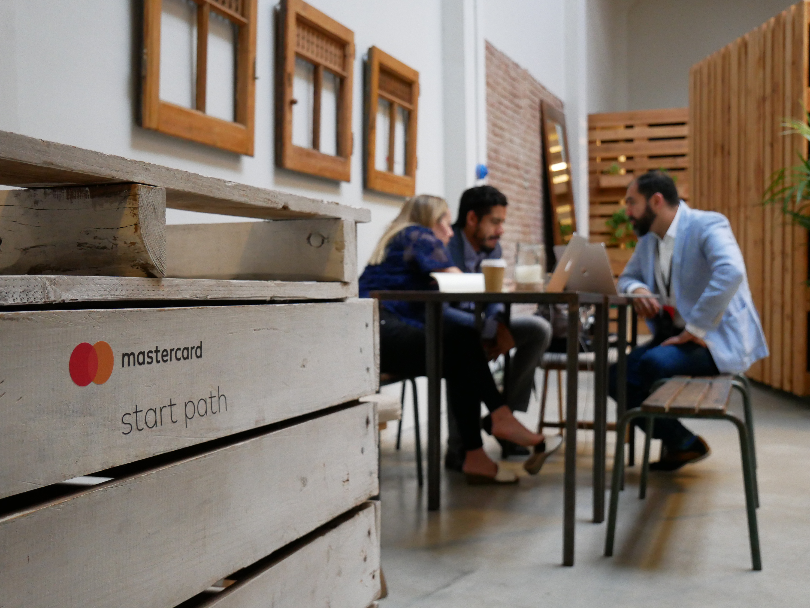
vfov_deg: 36.0
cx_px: 405
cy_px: 304
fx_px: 936
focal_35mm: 40
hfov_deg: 46.8
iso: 2000
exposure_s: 1/60
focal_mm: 20
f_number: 4.1
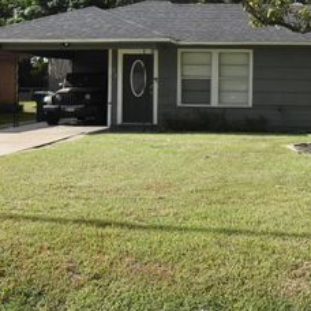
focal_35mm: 56
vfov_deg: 30.3
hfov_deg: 30.0
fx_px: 569
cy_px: 96
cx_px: 235
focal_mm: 20
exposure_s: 1/640
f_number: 13
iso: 800
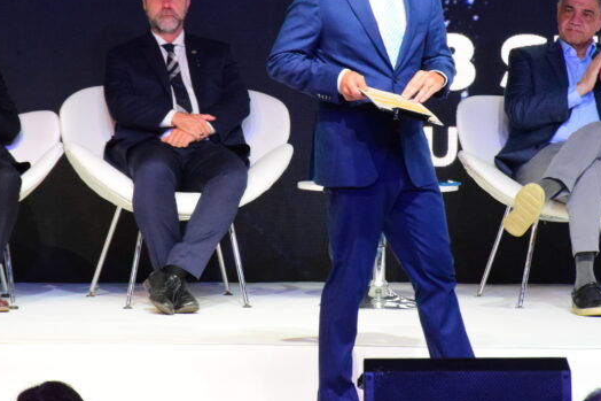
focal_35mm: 308
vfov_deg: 4.5
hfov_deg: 6.7
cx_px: 283
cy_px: 146
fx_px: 5140
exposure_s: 1/250
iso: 3200
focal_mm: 105
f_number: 7.1
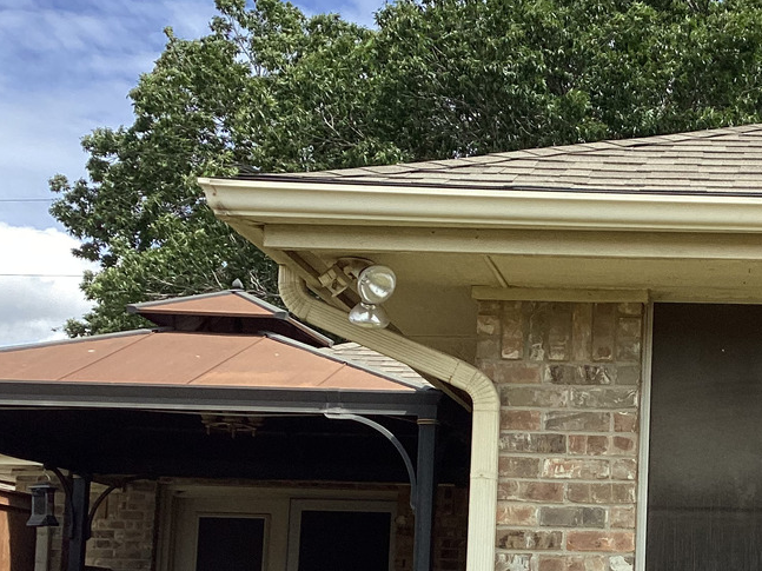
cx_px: 729
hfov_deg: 26.9
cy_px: 491
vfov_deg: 20.9
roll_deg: -1.7
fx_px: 1519
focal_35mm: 69
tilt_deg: +5.6
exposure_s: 1/831
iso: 25
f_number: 2.4
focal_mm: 3.3
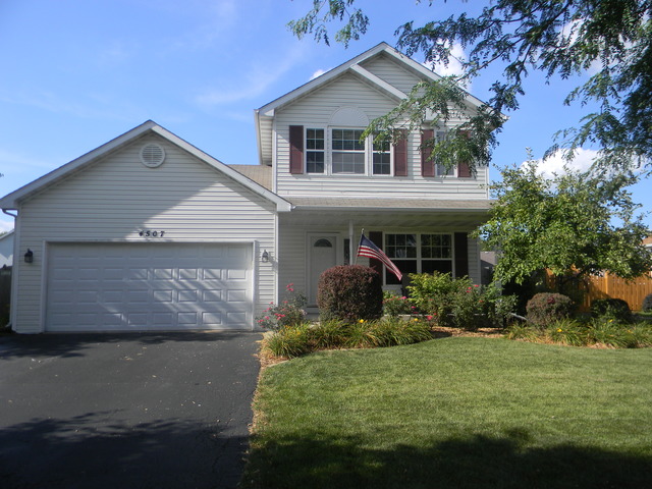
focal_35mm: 28
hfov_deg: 63.4
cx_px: 326
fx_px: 527
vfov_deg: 49.7
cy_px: 244
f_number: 3.5
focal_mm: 5
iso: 80
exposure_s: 1/654
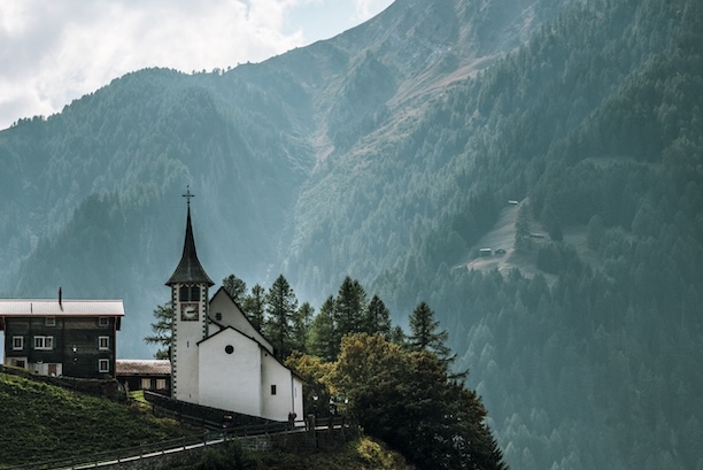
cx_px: 88
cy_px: 180
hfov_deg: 20.4
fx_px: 1915
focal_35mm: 98
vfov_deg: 14.0
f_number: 8
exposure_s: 1/1000
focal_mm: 50
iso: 200
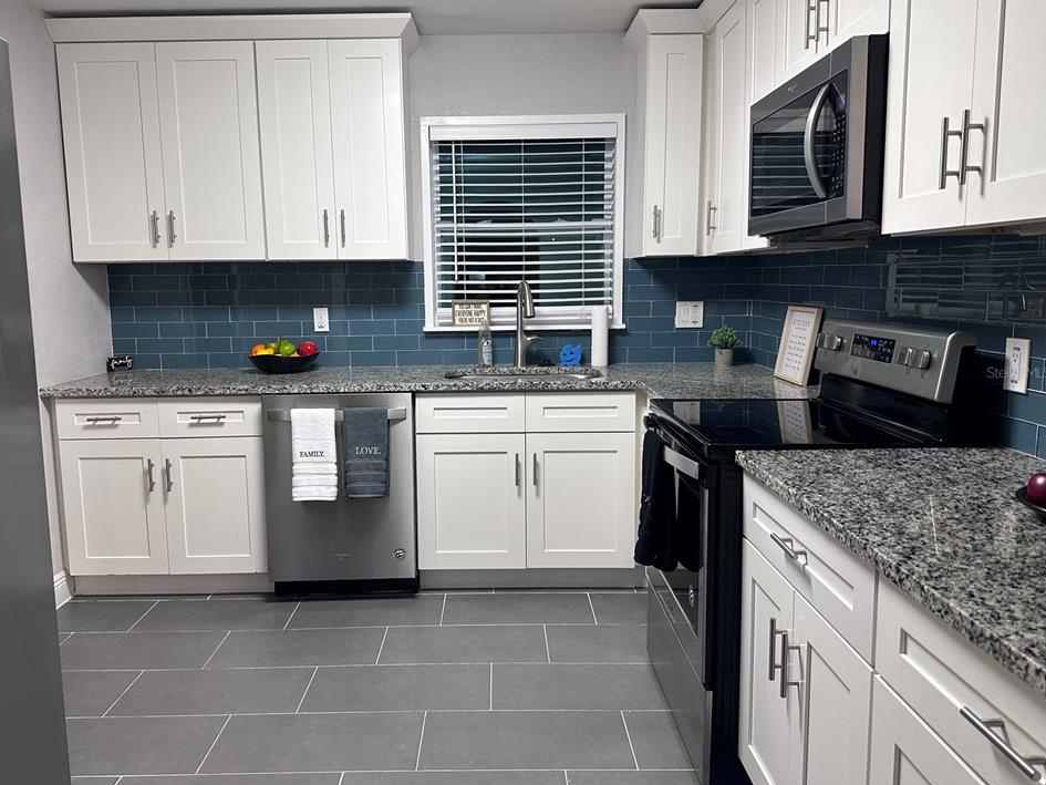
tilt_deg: -6.0
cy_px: 372
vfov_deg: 53.0
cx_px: 487
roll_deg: +0.9
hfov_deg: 67.2
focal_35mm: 26
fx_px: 786
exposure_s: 1/60
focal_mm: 6.86
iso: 160
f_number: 1.78
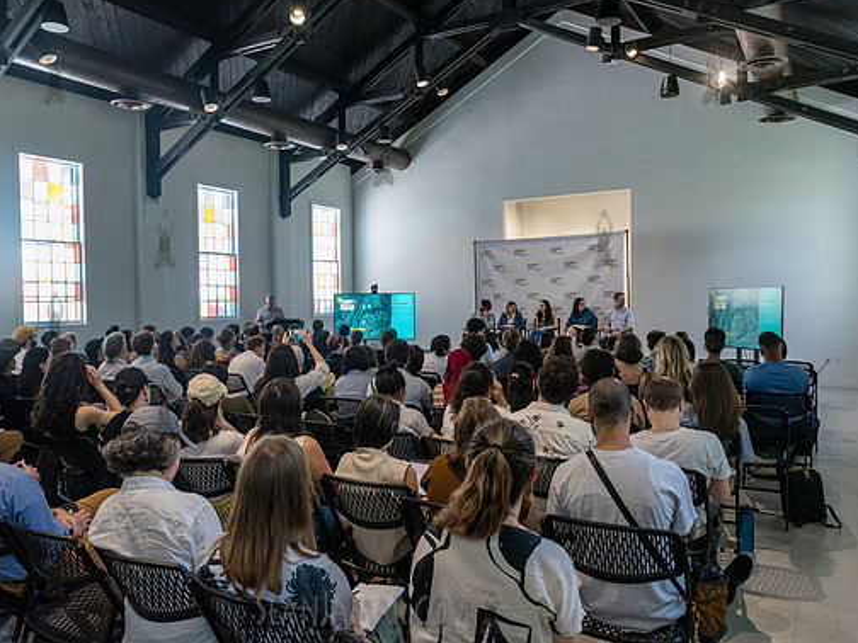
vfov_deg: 49.7
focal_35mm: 28
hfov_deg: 63.3
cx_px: 383
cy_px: 321
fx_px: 694
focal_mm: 24
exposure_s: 1/320
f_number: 4
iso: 4000
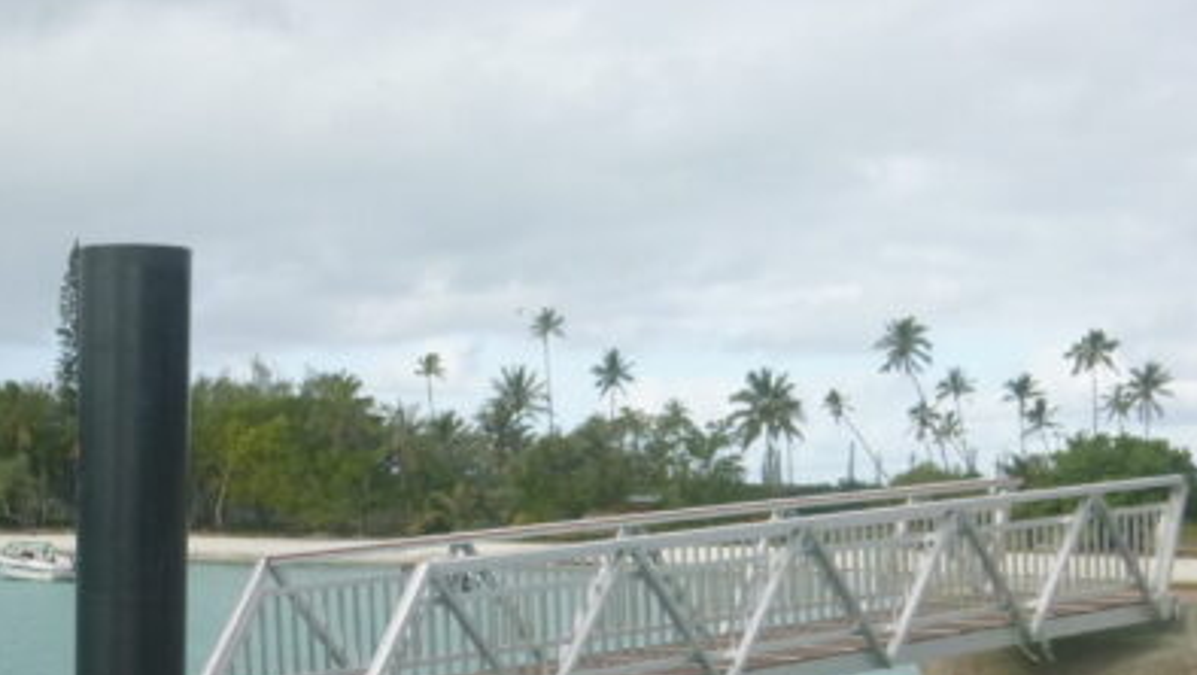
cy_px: 648
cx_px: 316
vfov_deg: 16.3
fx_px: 2318
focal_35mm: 73
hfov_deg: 28.6
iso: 200
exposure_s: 1/500
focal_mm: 7.9
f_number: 4.7
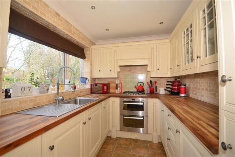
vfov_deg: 77.3
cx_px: 118
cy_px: 78
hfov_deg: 100.4
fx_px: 98
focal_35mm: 15
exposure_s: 1/40
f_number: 5.6
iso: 400
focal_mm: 10
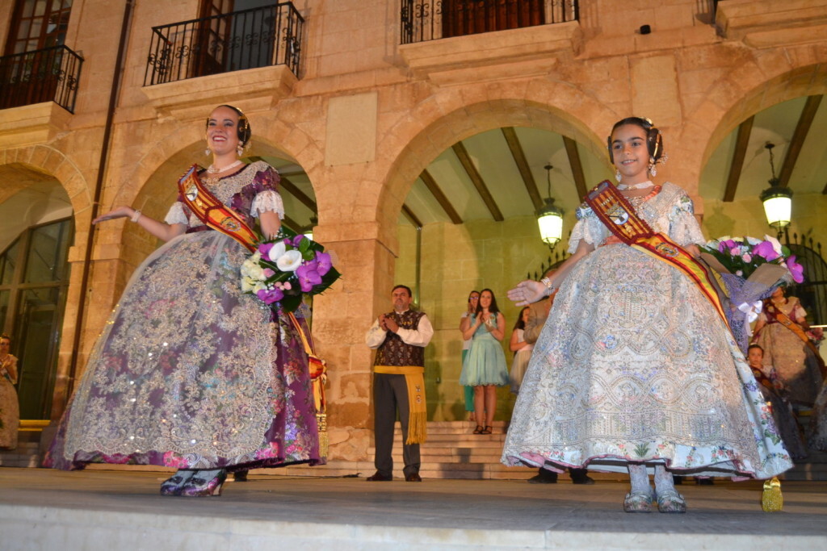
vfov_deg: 40.0
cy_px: 276
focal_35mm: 33
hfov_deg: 57.2
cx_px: 414
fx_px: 758
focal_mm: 22
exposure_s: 1/60
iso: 800
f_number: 3.5
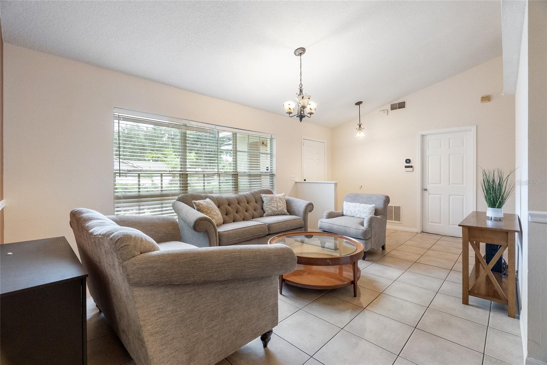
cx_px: 274
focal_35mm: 16
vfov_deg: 73.8
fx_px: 243
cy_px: 182
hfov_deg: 96.7
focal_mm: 16
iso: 5000
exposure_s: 1/30
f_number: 9
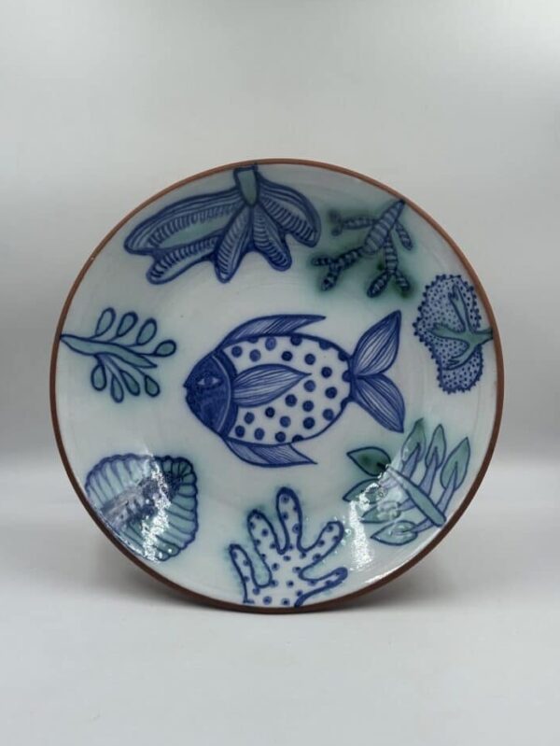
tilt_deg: -15.7
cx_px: 280
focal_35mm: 48
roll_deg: -0.6
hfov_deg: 30.3
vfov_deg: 39.6
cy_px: 373
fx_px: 1035
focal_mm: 6.86
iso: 64
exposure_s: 1/433
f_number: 1.78
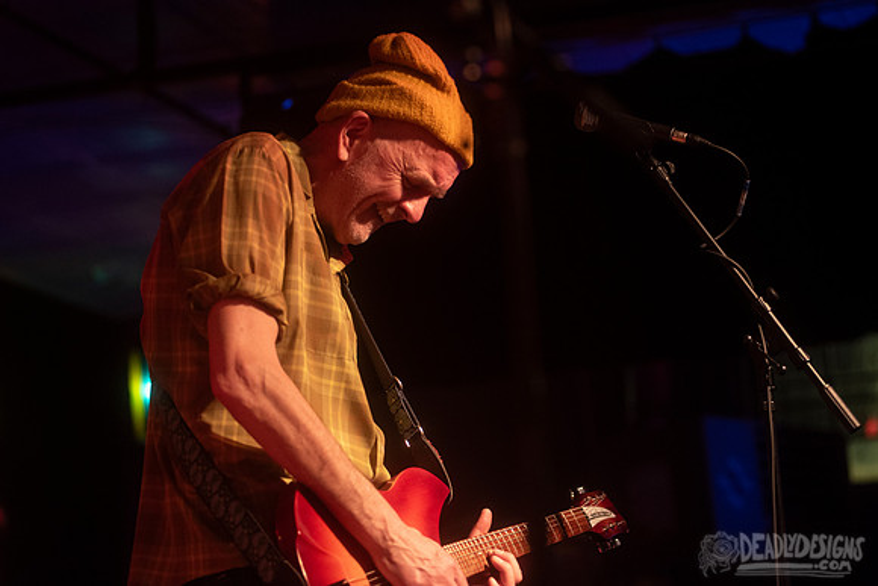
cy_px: 277
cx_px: 464
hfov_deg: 20.3
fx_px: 2448
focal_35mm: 100
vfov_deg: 13.6
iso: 2000
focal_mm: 95
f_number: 3.2
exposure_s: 1/125
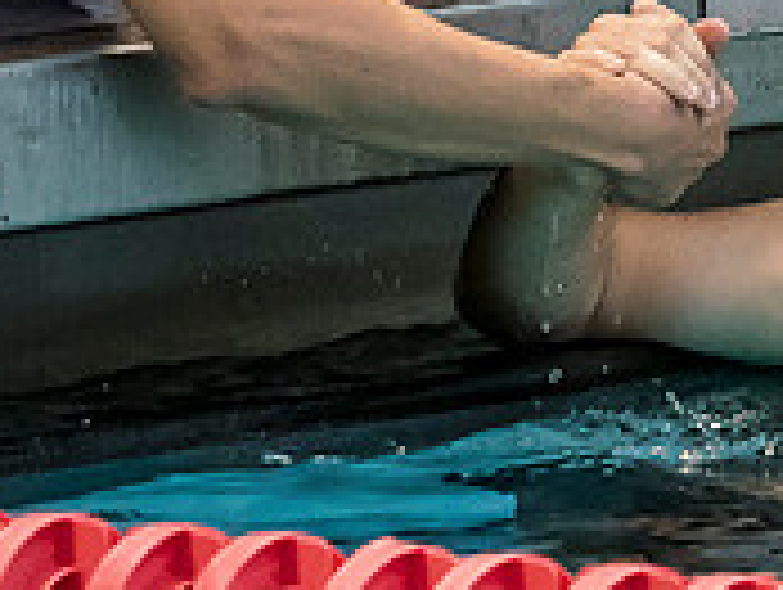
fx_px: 21971
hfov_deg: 2.0
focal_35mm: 970
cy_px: 14
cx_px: 115
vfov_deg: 1.5
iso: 3200
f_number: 2.8
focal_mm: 97
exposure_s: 1/640
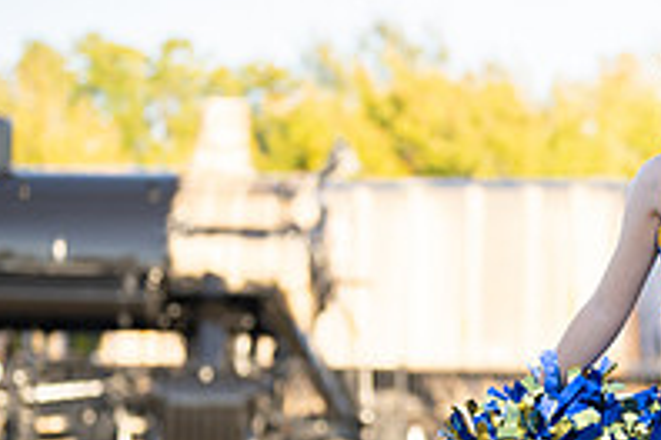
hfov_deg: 9.7
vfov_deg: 6.6
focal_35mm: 209
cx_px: 734
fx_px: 3837
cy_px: 378
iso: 125
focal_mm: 70
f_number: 2.8
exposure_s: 1/400
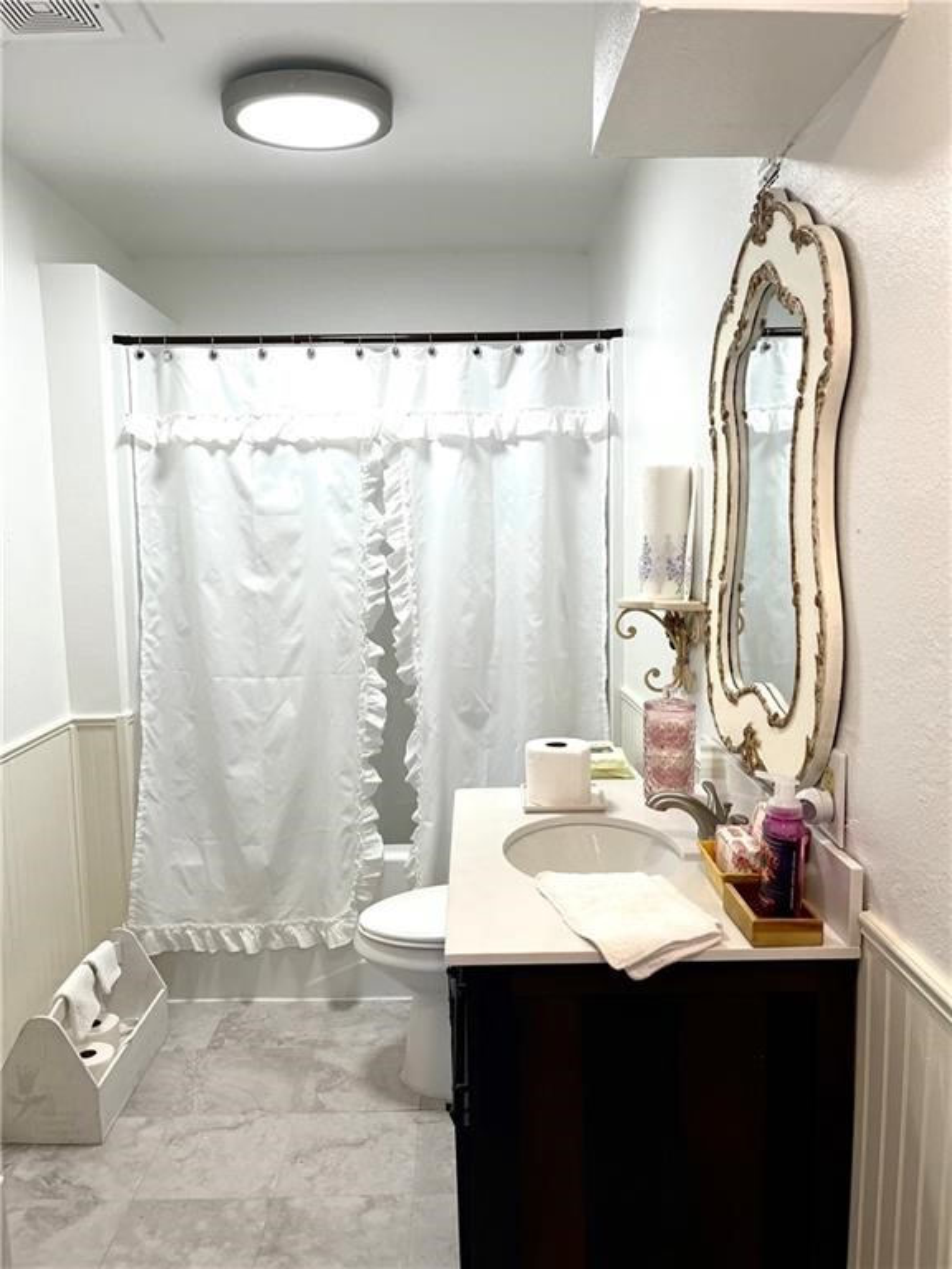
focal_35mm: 26
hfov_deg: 53.1
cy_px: 634
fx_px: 953
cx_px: 476
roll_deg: +0.4
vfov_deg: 67.3
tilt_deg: -6.8
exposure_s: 1/120
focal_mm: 5.1
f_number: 1.6
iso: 64
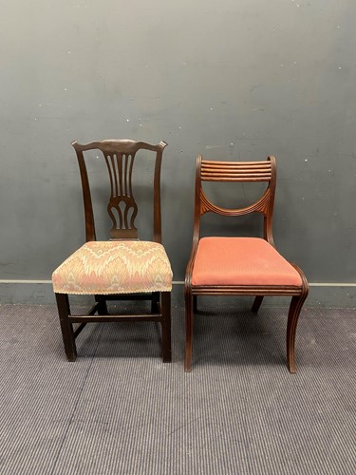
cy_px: 238
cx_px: 178
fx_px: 357
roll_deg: -0.2
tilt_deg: -19.4
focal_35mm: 26
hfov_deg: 53.1
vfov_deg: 67.3
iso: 200
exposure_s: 1/50
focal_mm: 4.25
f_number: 1.8
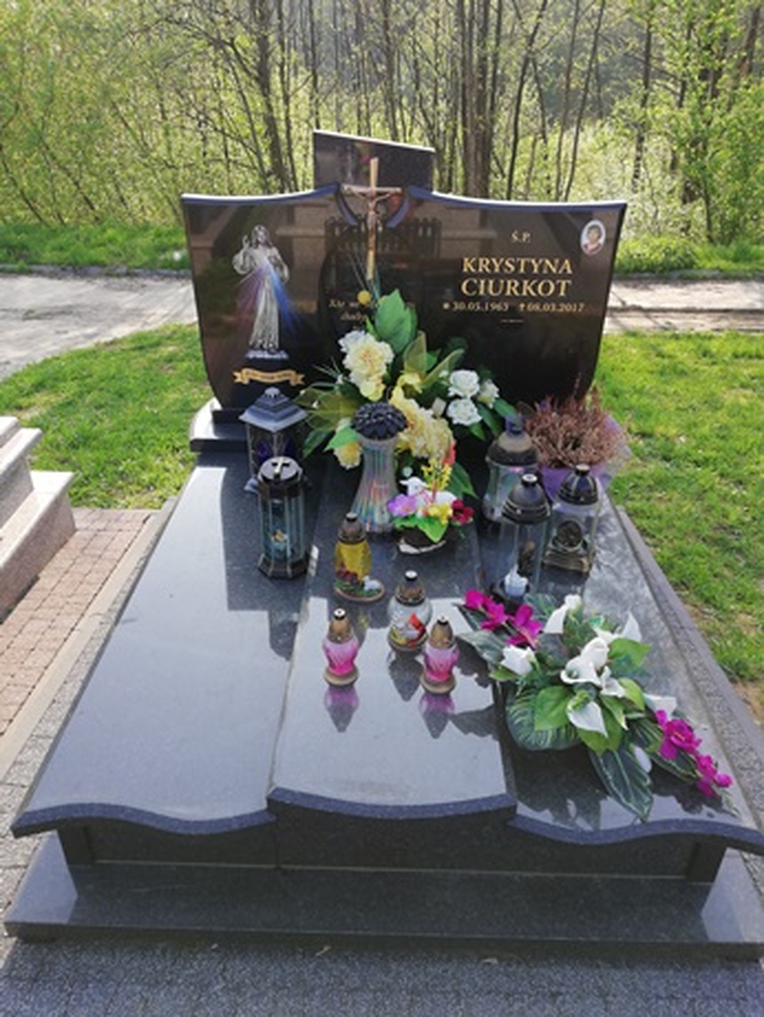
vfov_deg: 65.3
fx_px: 794
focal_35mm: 27
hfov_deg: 51.4
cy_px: 508
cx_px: 382
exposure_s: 1/273
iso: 50
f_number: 2.2
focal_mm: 3.81
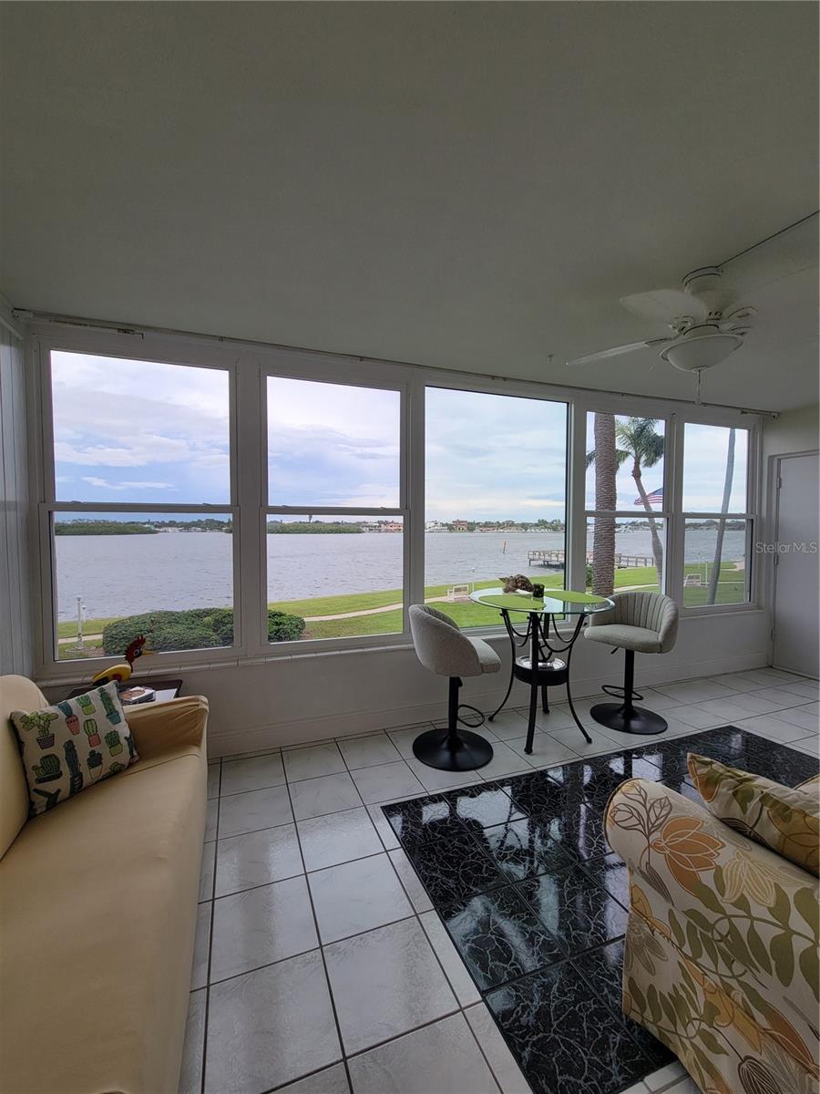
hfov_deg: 89.9
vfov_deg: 106.2
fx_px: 411
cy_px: 547
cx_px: 410
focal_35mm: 13
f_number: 2.2
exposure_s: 1/501
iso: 50
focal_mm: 2.2
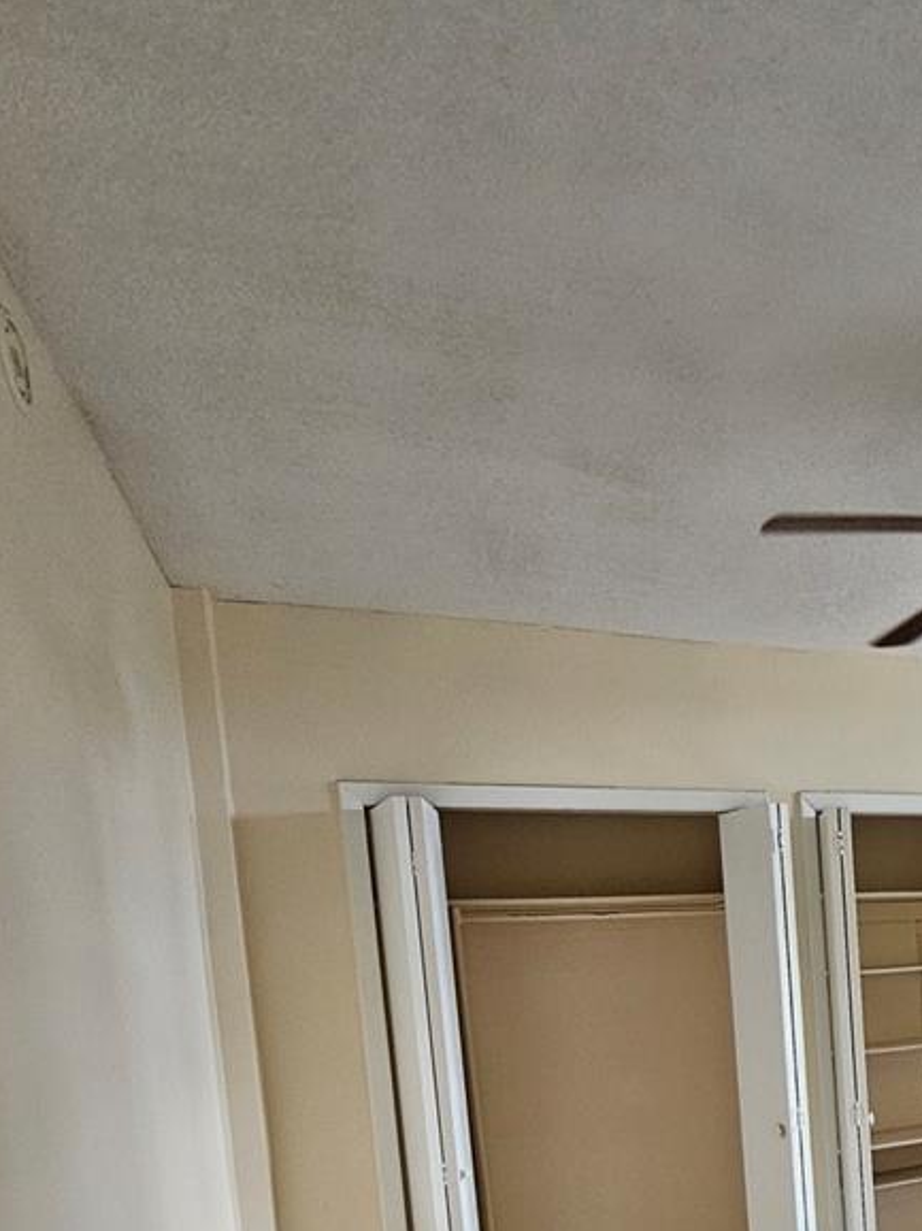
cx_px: 937
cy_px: 1065
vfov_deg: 57.8
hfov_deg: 43.4
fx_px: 960
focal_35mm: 27
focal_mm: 2.2
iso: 320
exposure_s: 1/77
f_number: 2.2
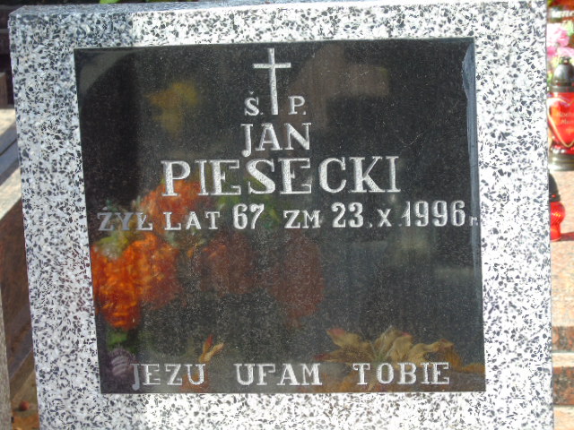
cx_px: 287
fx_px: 2056
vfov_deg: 12.0
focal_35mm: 124
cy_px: 215
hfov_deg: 15.9
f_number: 4.6
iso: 80
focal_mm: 22
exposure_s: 1/60
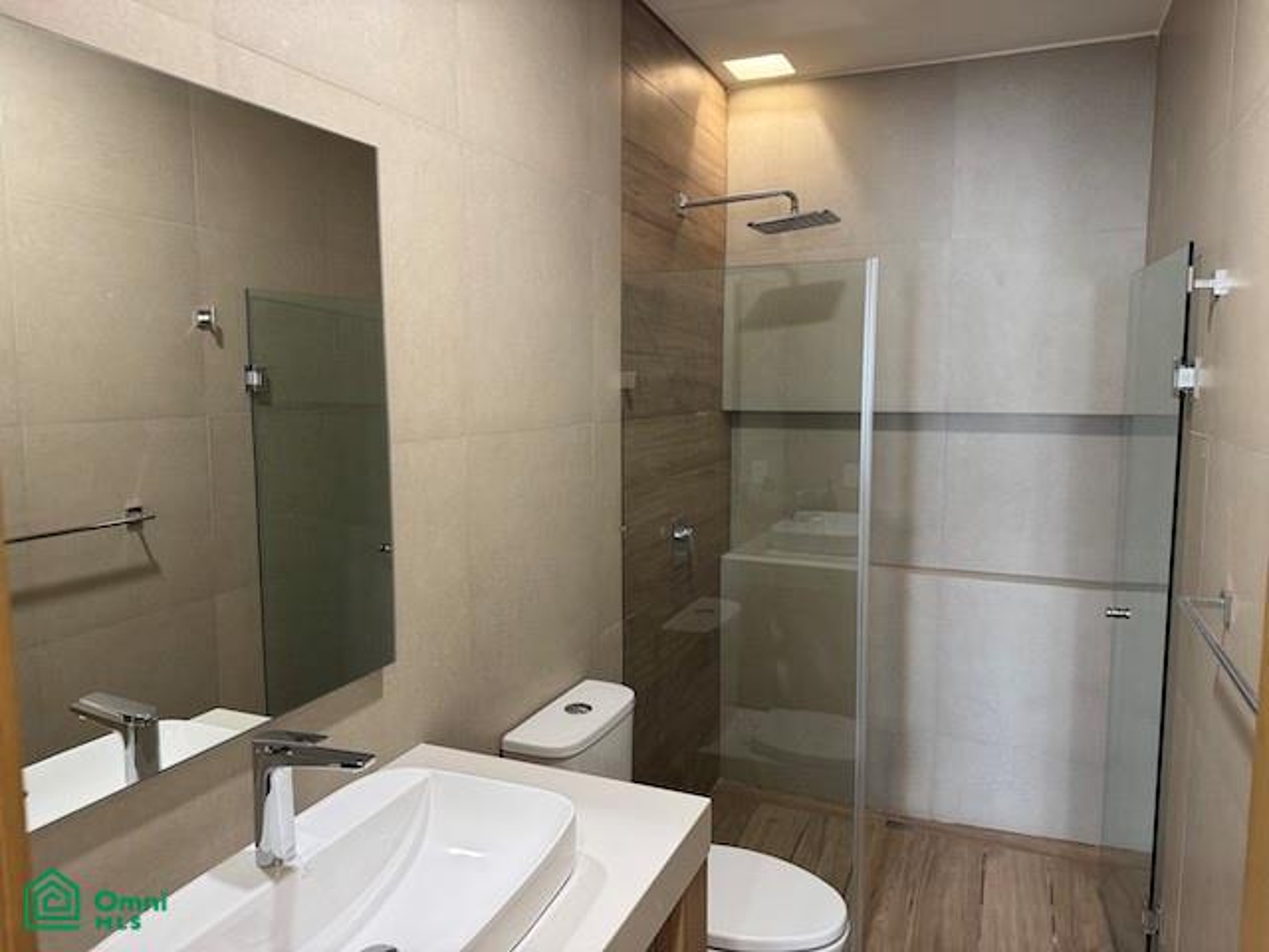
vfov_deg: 56.8
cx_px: 634
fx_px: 880
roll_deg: -0.2
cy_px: 476
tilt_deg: -6.0
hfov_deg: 71.6
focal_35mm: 24
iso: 200
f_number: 1.78
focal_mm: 6.76
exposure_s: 1/60
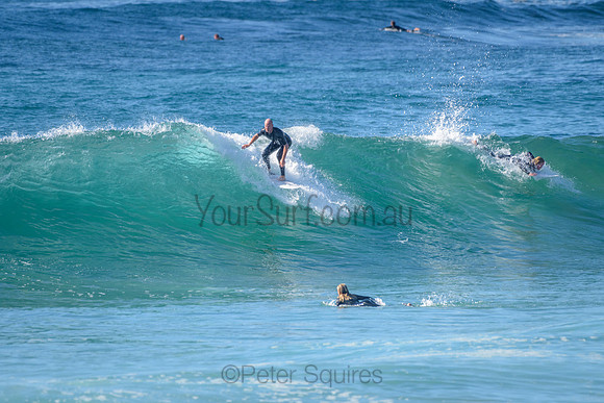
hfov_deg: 3.4
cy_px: 168
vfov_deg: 2.2
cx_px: 277
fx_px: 10284
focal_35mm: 613
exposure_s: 1/2000
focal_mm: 500
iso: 400
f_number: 5.6
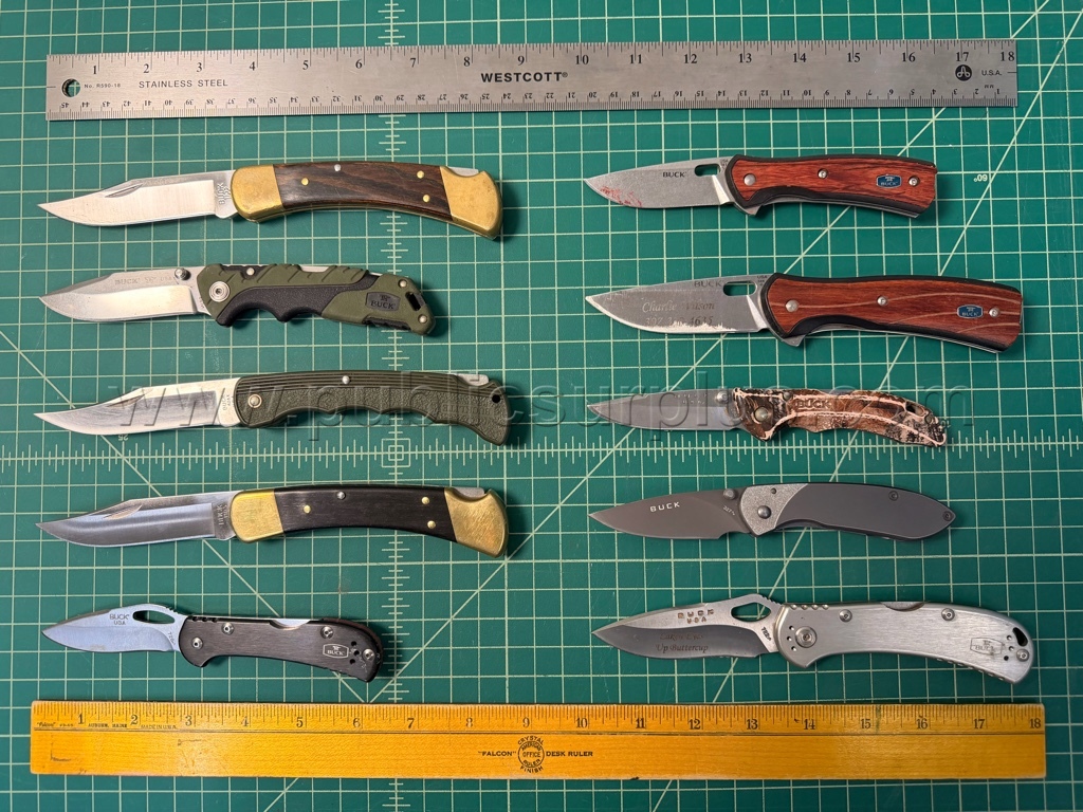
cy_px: 406
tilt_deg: -86.5
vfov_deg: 56.8
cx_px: 542
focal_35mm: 24
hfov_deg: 71.6
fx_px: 751
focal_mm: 6.76
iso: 160
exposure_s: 1/216
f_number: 1.78
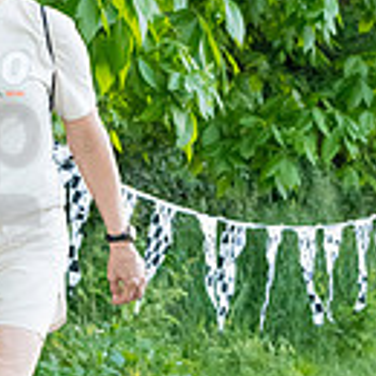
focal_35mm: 361
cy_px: 165
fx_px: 4436
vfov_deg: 4.9
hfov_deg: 4.8
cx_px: -27
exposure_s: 1/1250
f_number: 5.6
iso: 3200
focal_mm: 82
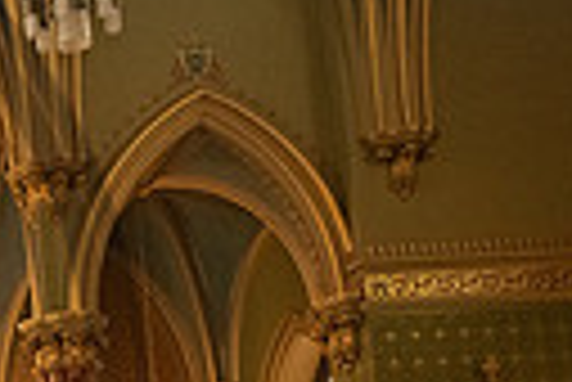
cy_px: 569
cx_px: -545
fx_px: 1448
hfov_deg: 17.0
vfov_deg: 14.1
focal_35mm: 91
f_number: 3.5
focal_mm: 20
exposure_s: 1/160
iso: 6400
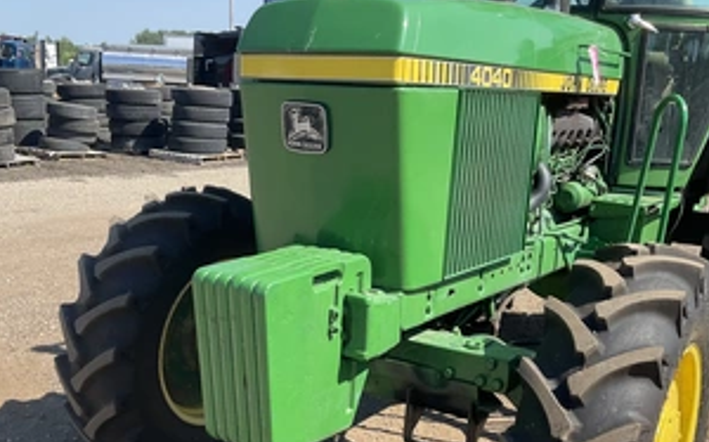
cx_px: 333
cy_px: 329
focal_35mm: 41
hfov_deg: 48.2
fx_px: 792
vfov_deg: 30.7
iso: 25
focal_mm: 3
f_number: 1.8
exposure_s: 1/869
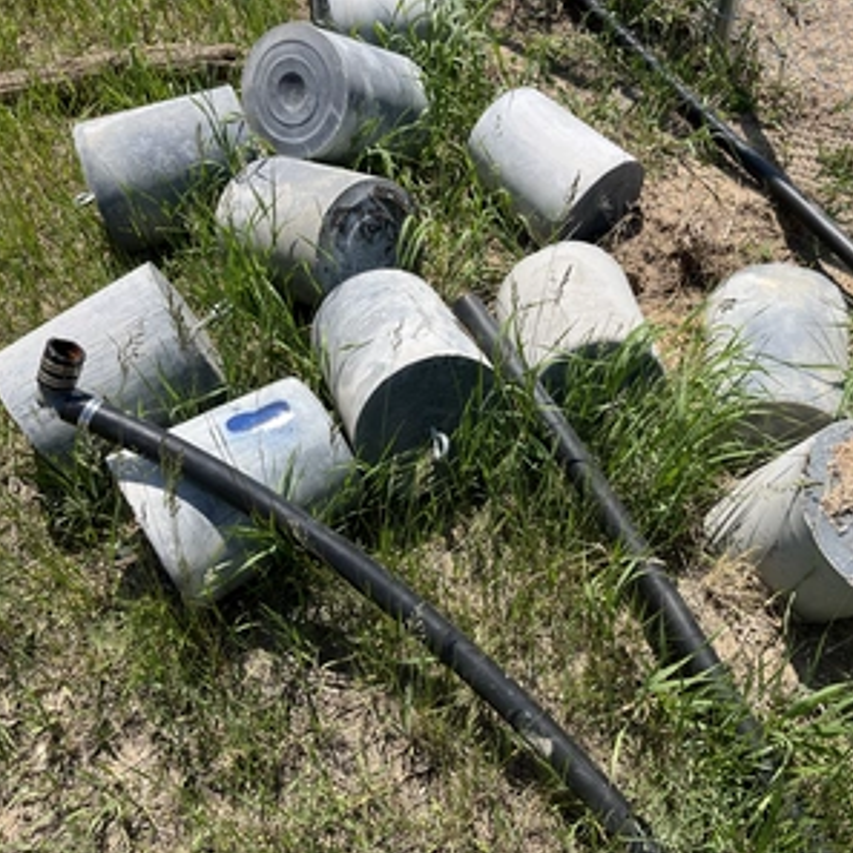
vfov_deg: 52.5
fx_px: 864
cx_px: 528
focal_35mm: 31
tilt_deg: -52.3
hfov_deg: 52.0
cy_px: 428
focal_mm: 5.1
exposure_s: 1/3135
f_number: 1.6
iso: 50
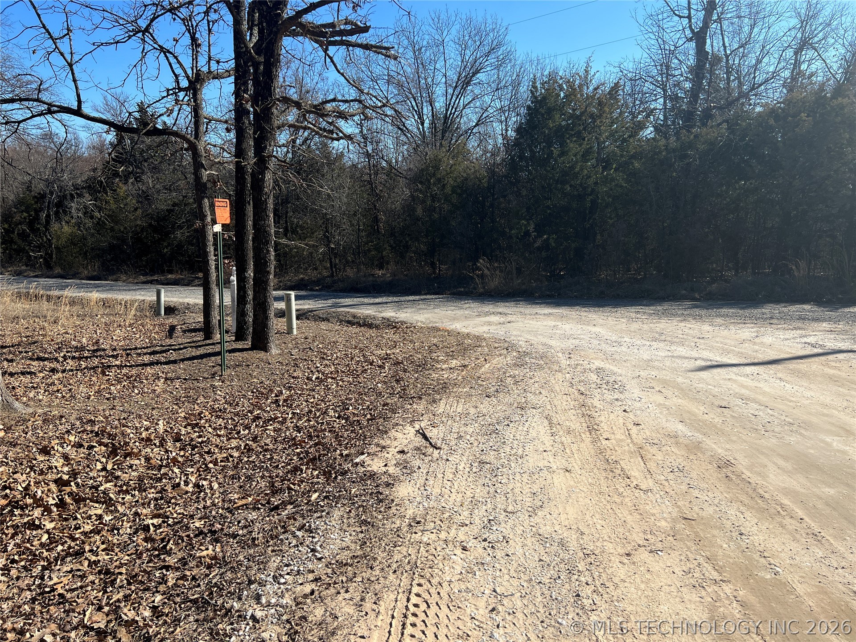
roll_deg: +0.5
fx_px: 643
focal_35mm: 26
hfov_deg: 67.3
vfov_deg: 53.1
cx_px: 428
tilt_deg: -9.4
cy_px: 321
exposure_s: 1/3704
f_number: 1.5
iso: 50
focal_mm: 5.7
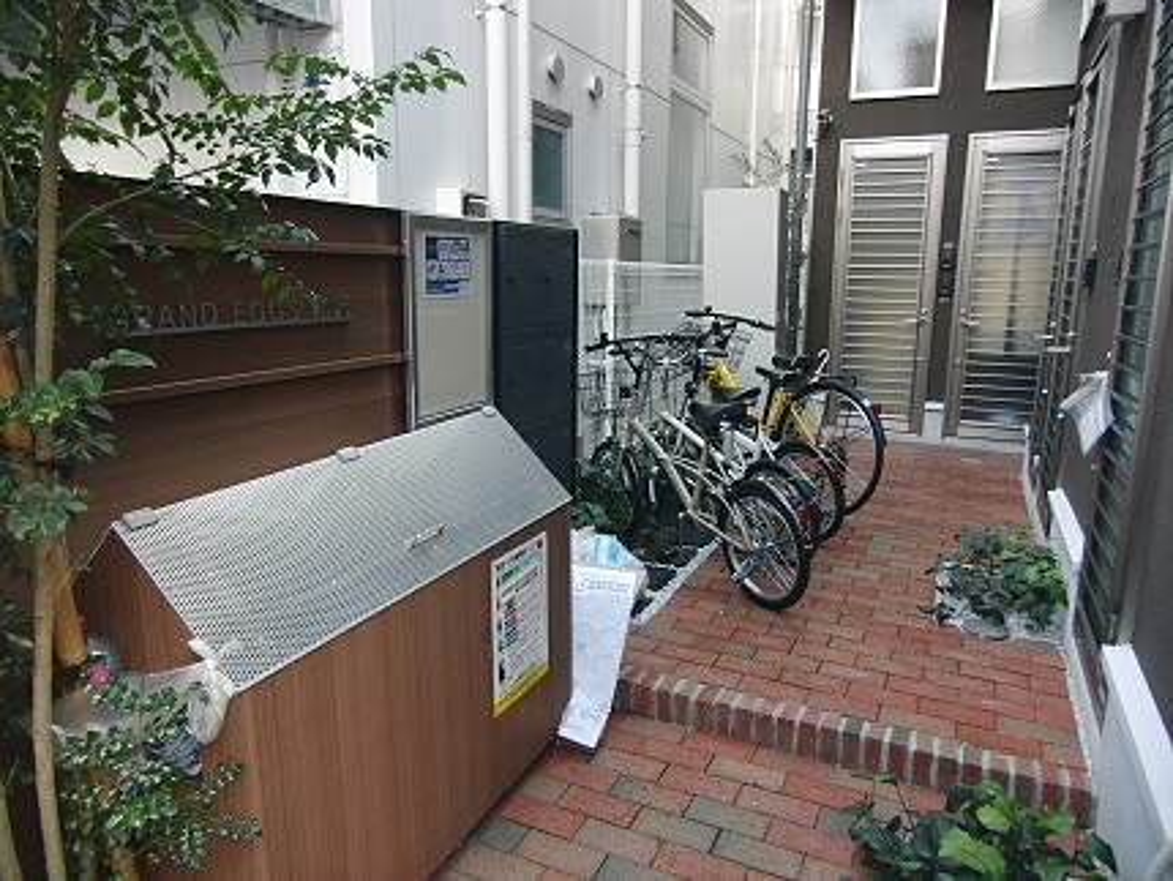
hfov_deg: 71.6
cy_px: 440
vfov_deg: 56.9
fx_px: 814
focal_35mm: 24
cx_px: 586
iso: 200
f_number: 3.2
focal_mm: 4.3
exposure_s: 1/60
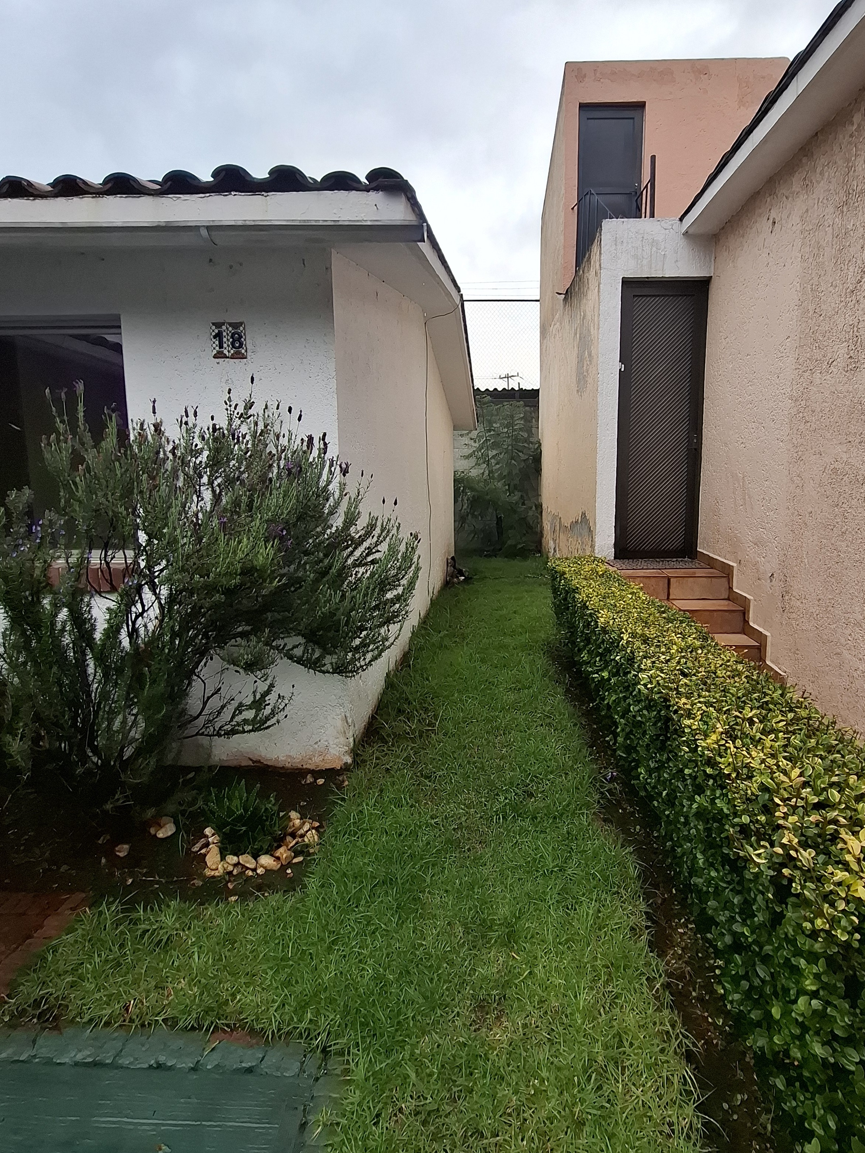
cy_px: 564
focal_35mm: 17
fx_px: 566
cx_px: 481
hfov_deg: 74.5
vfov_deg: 91.0
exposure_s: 1/218
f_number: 2.2
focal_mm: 1.74
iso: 40
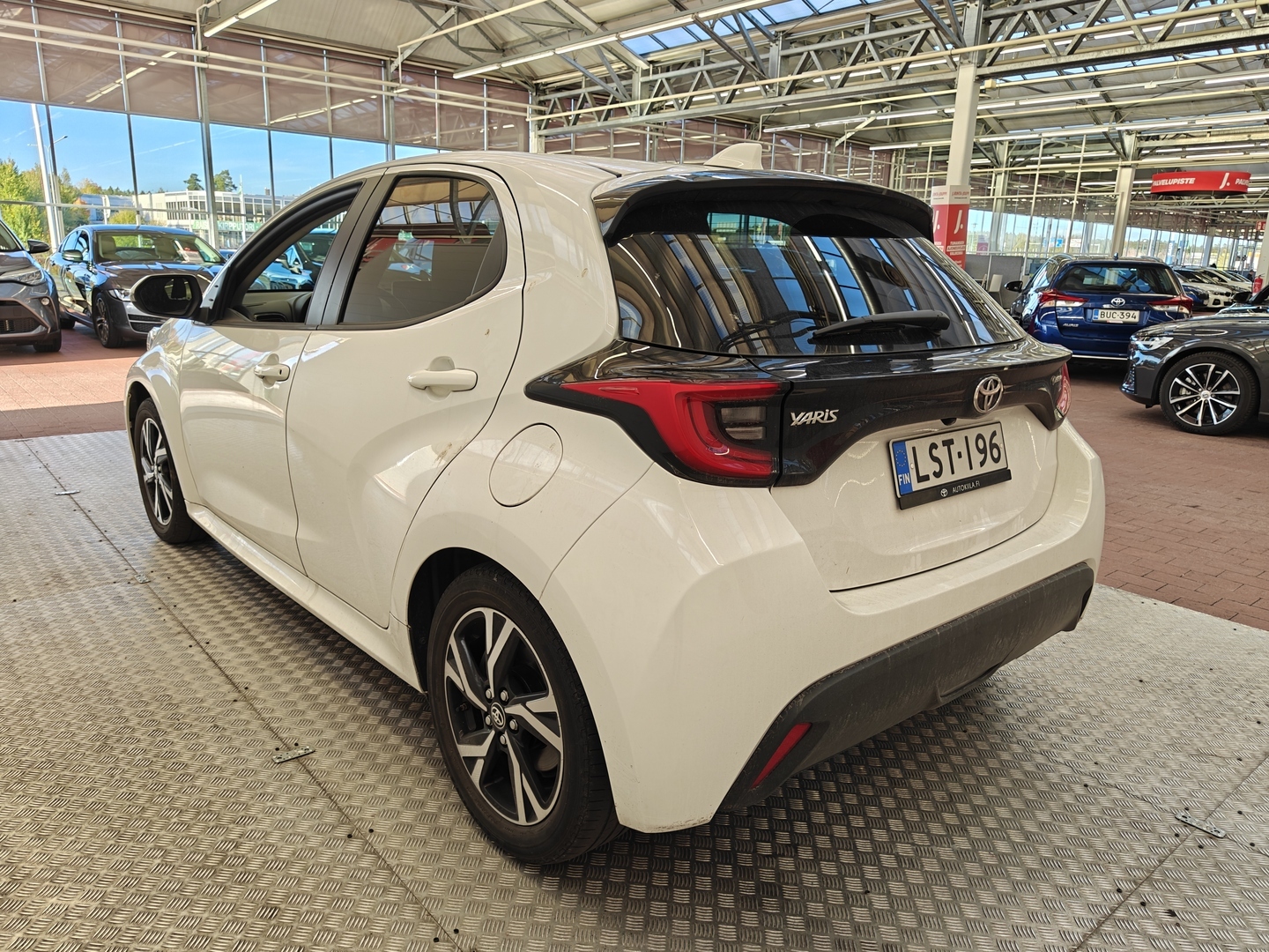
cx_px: 634
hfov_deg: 71.6
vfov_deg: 56.8
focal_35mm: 24
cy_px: 476
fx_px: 880
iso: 125
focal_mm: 5.59
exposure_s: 1/100
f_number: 1.8
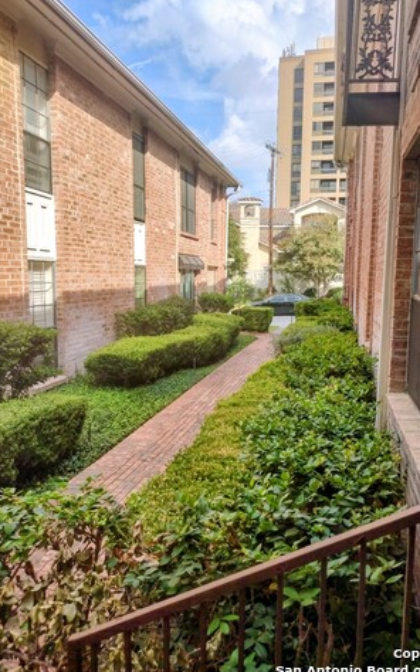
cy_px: 339
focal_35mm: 29
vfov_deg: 64.6
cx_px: 251
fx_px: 531
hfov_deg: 42.9
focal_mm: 4.71
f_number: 1.7
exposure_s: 1/2026
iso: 100
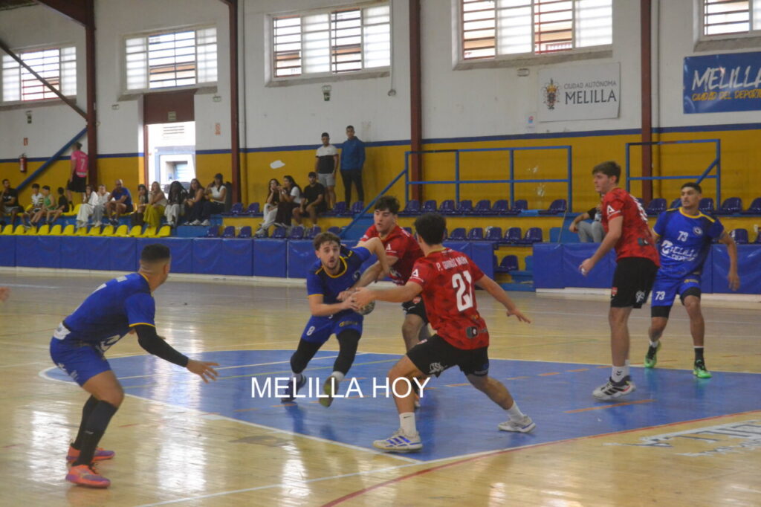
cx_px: 380
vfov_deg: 16.5
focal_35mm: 82
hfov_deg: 24.6
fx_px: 1743
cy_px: 254
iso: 3200
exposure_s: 1/160
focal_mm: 55
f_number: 5.6
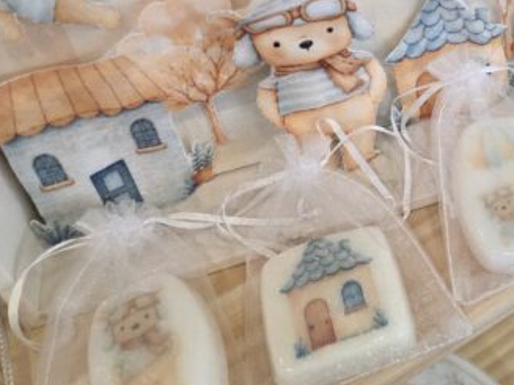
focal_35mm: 54
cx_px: 457
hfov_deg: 33.8
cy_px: 9
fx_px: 802
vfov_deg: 25.8
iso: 250
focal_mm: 6.25
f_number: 1.7
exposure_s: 1/120
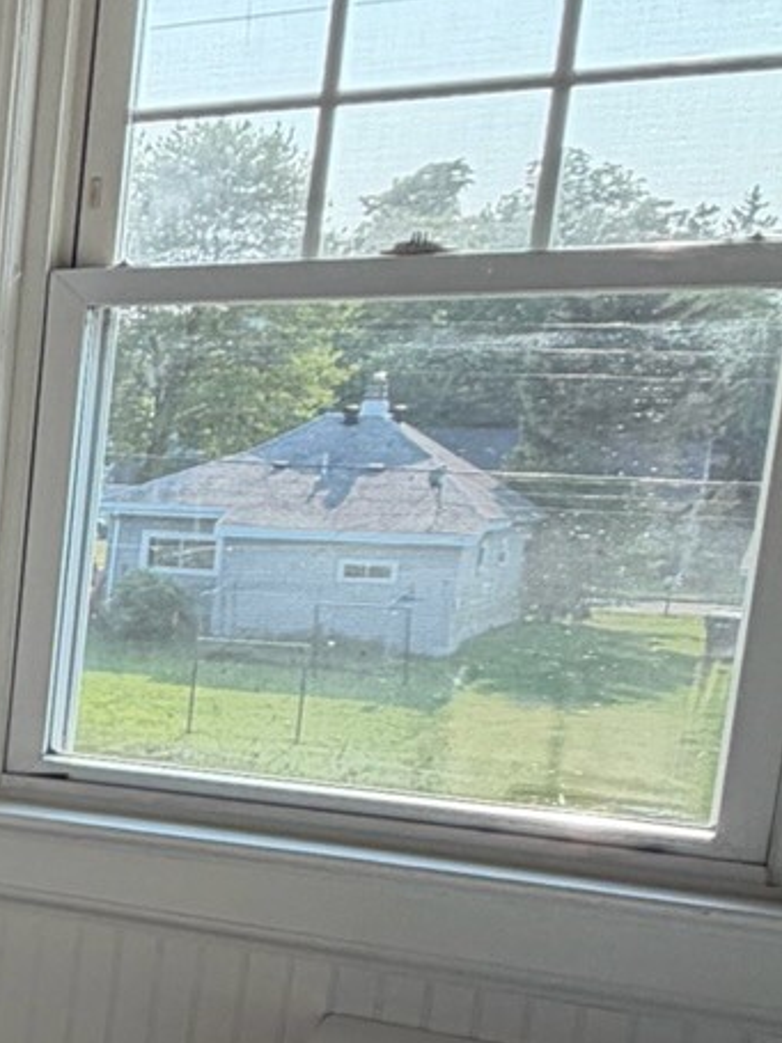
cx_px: -904
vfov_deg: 30.3
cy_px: 752
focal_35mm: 63
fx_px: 1899
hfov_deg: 16.1
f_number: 2.2
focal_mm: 2.22
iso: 50
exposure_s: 1/159
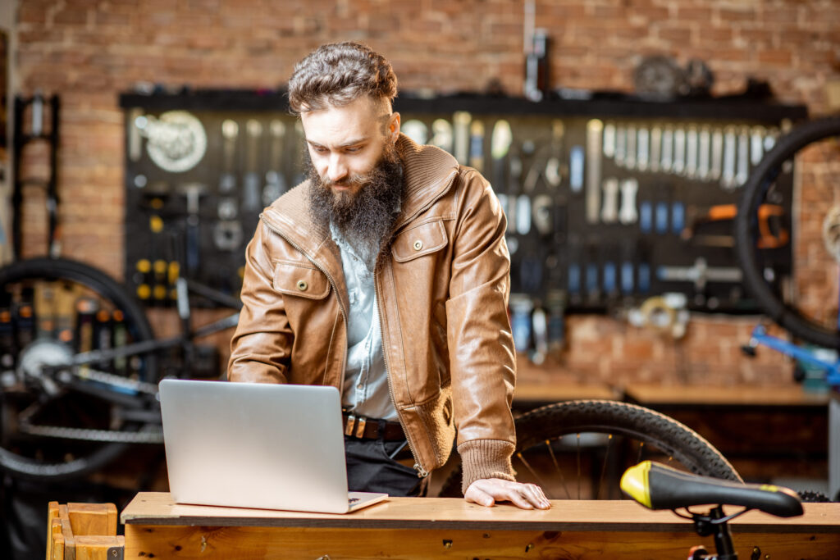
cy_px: 280
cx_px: 420
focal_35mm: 85
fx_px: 1983
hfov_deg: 23.9
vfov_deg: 16.1
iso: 320
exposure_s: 1/200
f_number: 2.2
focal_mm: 85
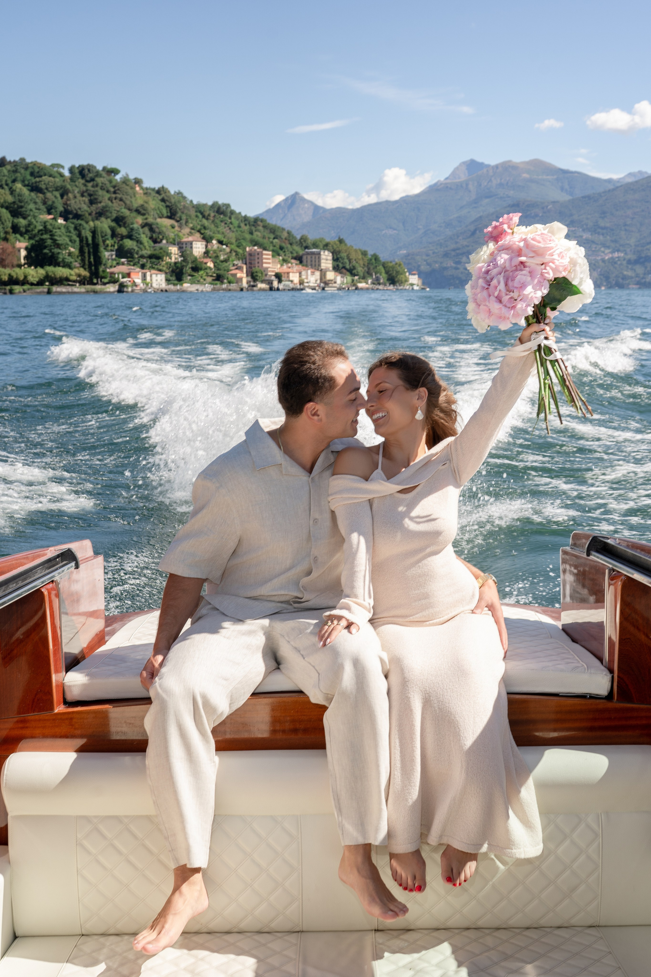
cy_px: 488
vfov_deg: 54.4
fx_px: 949
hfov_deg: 37.9
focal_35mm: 35
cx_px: 326
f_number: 7.1
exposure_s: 1/250
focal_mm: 35
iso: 100
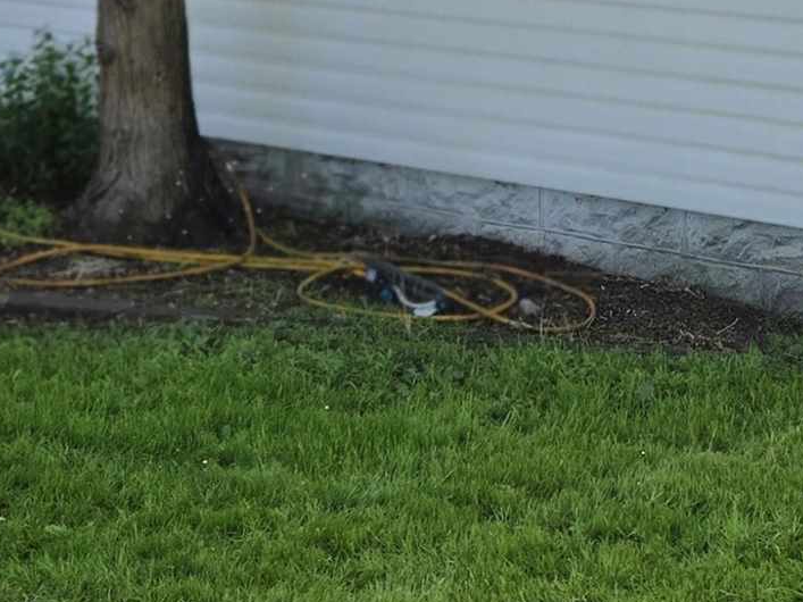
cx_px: 636
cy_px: -337
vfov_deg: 13.8
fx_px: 2319
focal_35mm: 100
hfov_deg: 19.5
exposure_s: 1/1672
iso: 25
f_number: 1.8
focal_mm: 5.4
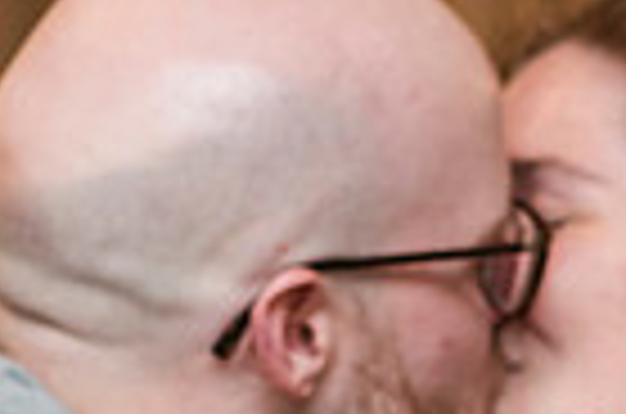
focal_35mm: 329
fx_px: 5708
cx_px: 255
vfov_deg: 4.1
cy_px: 870
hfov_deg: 6.3
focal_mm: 58
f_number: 3.5
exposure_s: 1/160
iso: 400
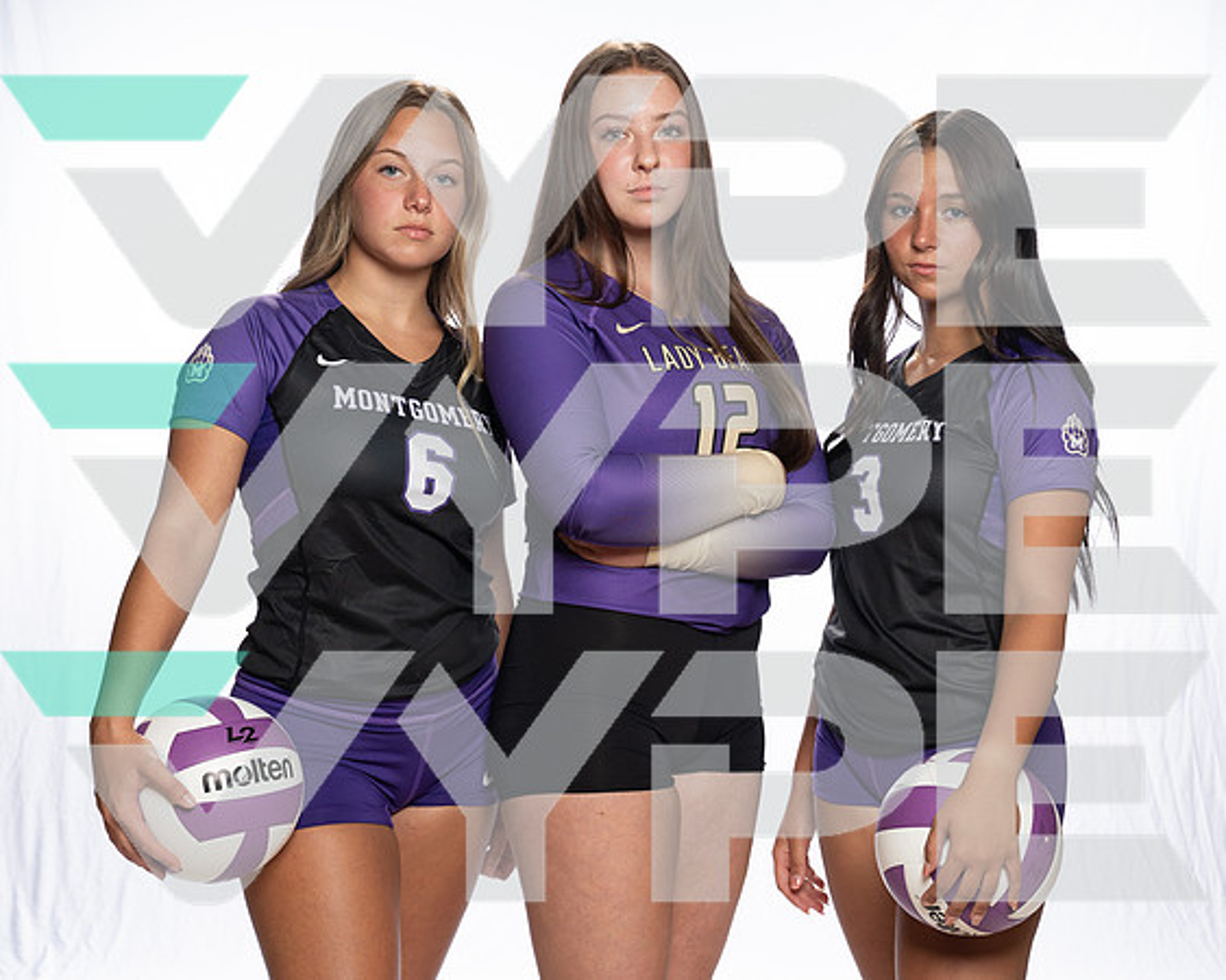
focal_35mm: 69
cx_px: 661
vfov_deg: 22.0
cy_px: 498
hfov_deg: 27.3
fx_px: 2519
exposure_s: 1/250
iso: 800
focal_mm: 58
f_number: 8
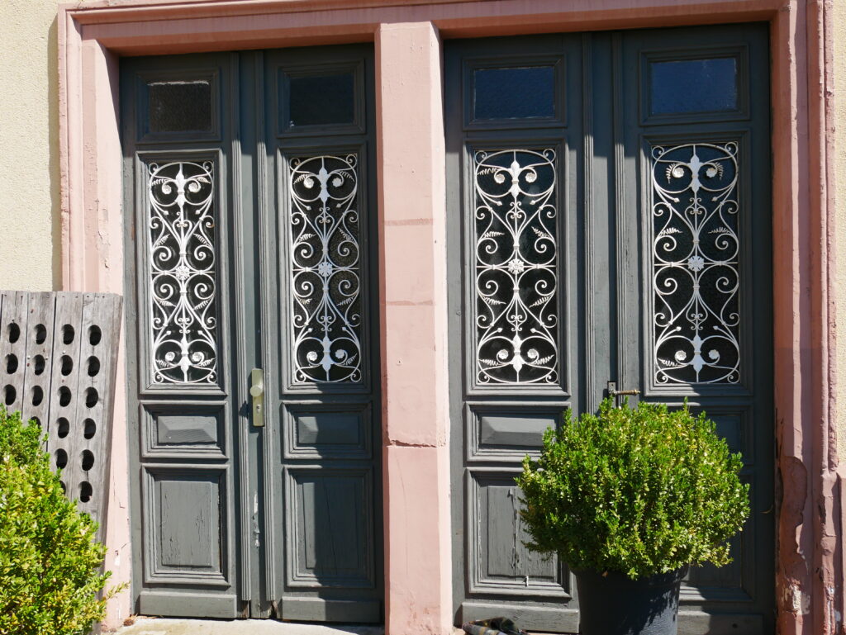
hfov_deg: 51.3
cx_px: 423
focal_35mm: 36
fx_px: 880
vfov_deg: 39.7
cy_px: 318
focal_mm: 18
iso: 200
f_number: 7.1
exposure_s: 1/320
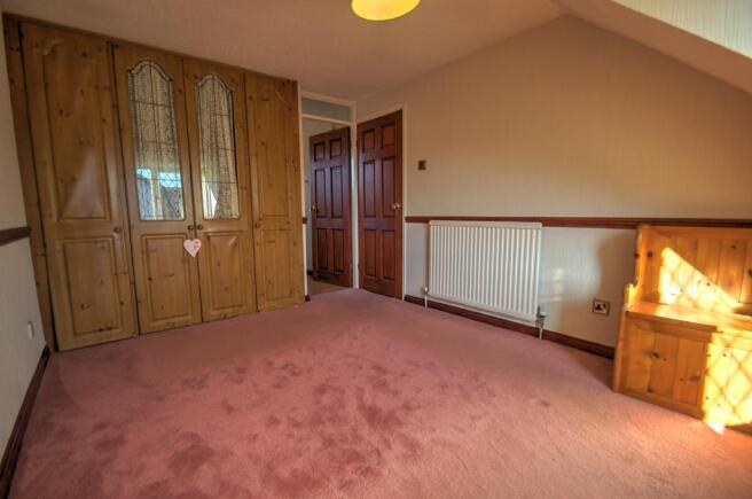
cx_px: 376
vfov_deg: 77.1
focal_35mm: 15
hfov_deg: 100.5
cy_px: 250
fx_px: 313
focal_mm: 10
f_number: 3.5
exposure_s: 1/50
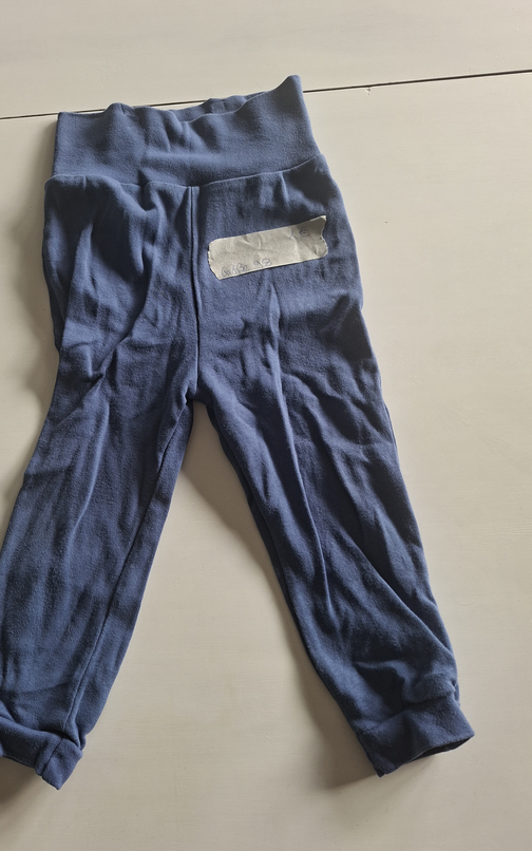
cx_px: 239
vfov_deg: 72.5
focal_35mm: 25
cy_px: 424
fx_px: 580
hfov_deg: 49.2
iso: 64
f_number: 1.8
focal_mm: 5.54
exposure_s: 1/100
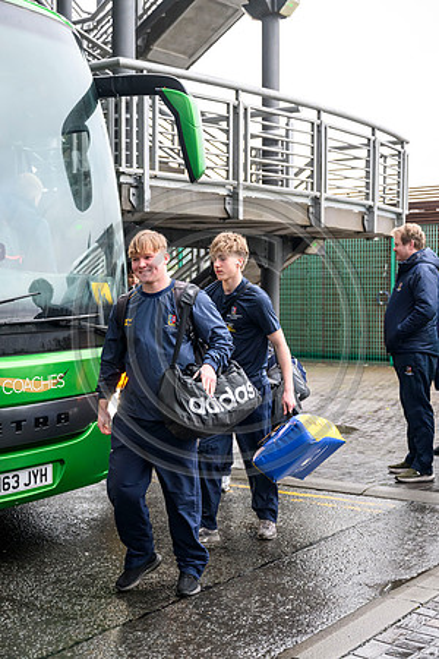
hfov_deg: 25.5
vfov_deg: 37.5
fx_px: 969
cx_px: 220
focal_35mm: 53
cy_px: 330
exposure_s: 1/640
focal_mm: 53
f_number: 3.5
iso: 3200
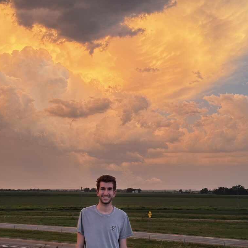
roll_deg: +0.4
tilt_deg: +7.9
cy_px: 124
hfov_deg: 30.0
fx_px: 462
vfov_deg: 30.0
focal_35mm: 57
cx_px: 100
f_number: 1.78
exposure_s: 1/156
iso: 50
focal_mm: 6.86
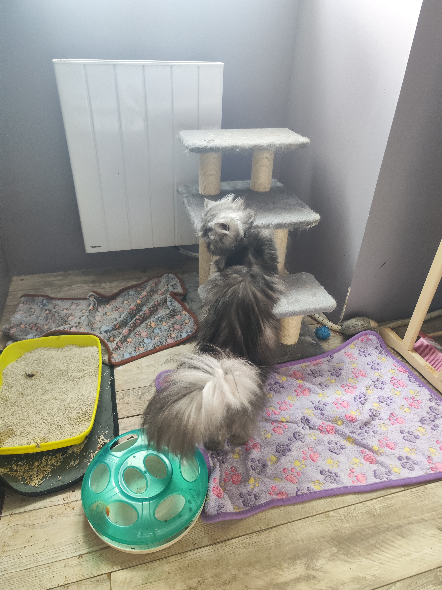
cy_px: 295
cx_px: 221
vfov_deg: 73.9
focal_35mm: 23
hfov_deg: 58.9
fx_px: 392
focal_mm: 7.01
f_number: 1.69
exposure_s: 1/50
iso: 1227
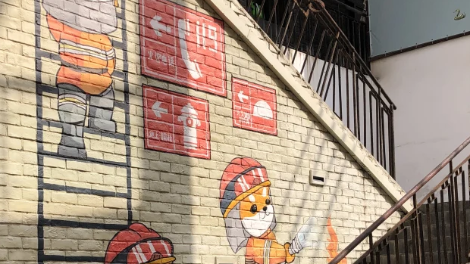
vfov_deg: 20.0
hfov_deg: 35.3
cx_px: 193
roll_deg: +2.3
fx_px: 735
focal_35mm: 59
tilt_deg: +6.1
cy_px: 237
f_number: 1.8
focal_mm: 4
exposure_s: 1/1263
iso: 20
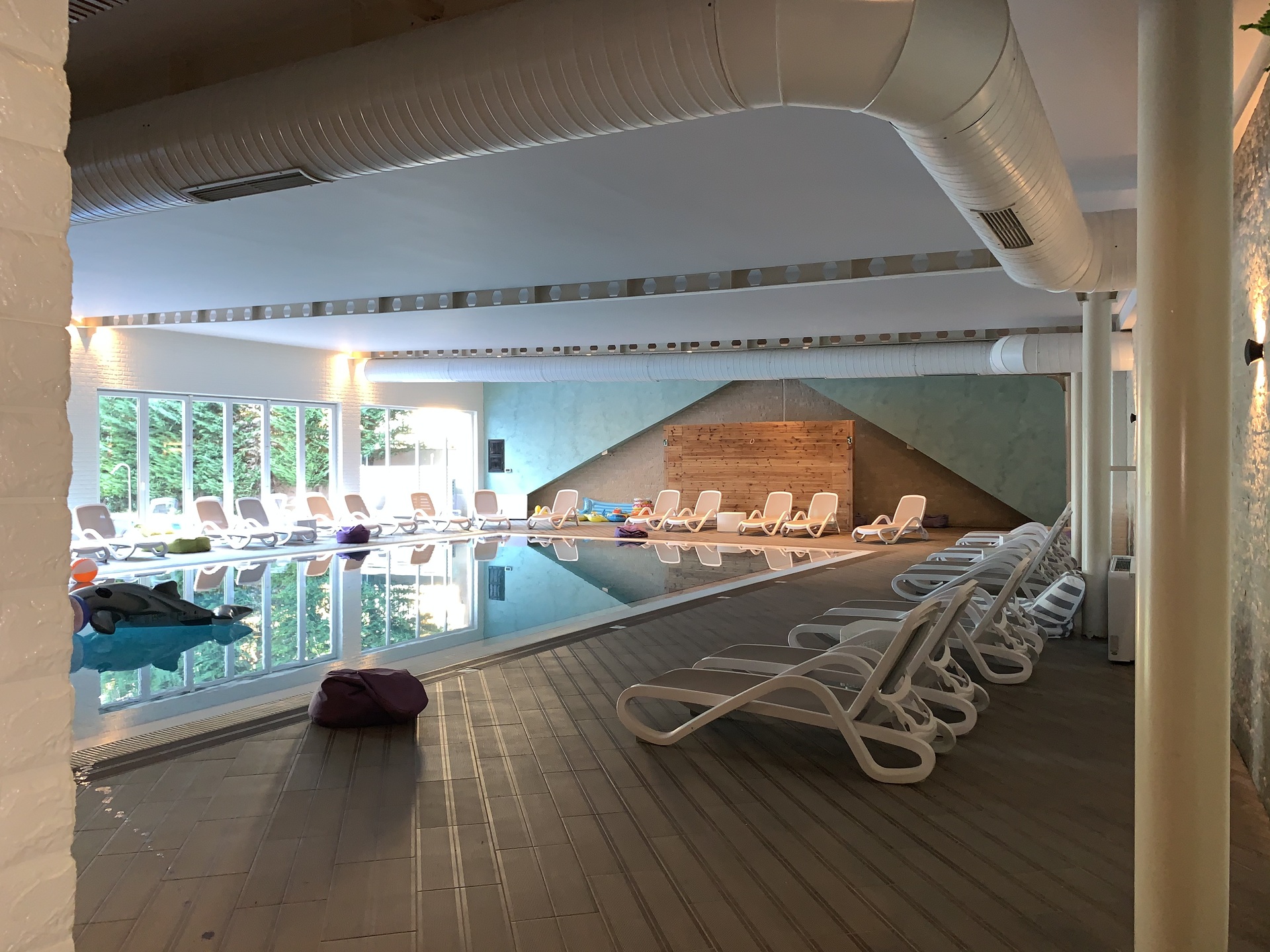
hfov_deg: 67.3
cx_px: 635
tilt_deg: -0.8
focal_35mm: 26
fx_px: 954
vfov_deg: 53.1
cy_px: 476
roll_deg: -1.2
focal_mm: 4.25
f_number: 1.8
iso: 100
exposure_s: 1/17
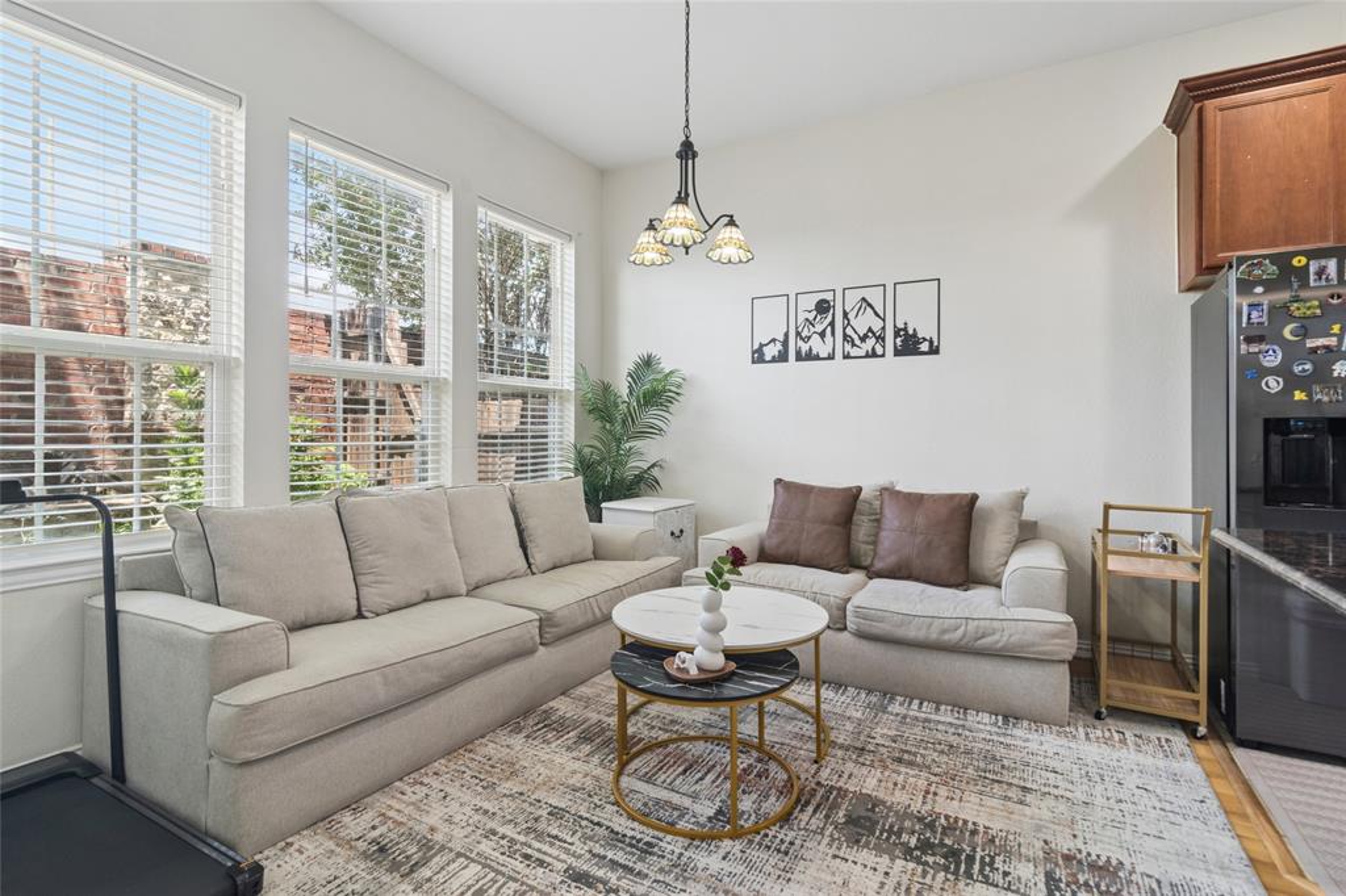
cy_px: 448
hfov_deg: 95.0
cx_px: 673
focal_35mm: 16
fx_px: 617
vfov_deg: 72.0
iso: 250
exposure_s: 1/25
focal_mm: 11
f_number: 8
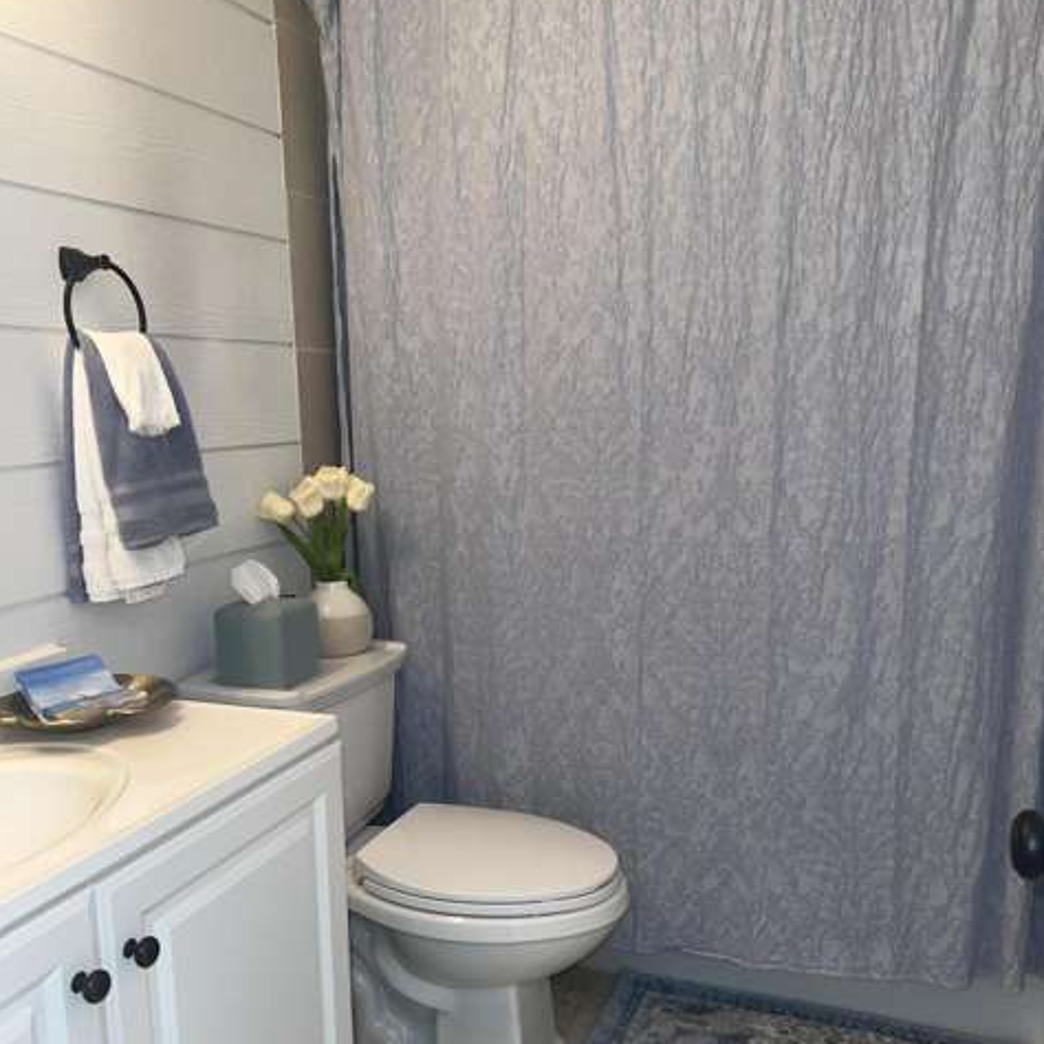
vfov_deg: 52.3
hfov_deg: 52.5
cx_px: 524
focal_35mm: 31
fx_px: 1058
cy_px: 603
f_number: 1.5
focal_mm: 5.7
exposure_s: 1/30
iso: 50
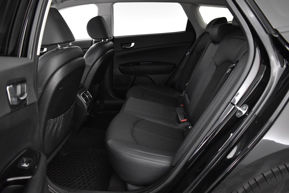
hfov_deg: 67.4
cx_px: 144
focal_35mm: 27
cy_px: 96
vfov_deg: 47.9
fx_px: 217
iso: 3200
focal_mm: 18
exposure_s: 1/25
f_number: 3.5
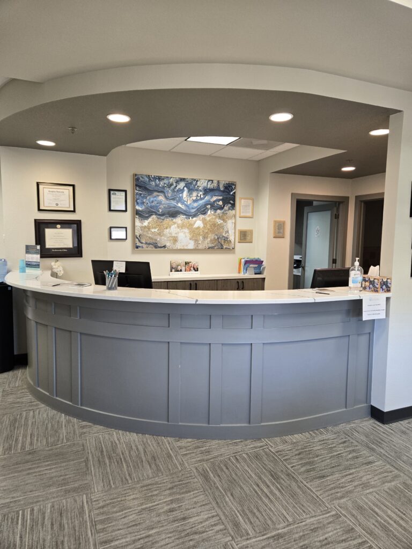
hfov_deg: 58.9
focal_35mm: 23
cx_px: 206
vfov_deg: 73.9
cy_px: 274
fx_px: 365
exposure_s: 1/120
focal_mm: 5.4
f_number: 1.8
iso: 200
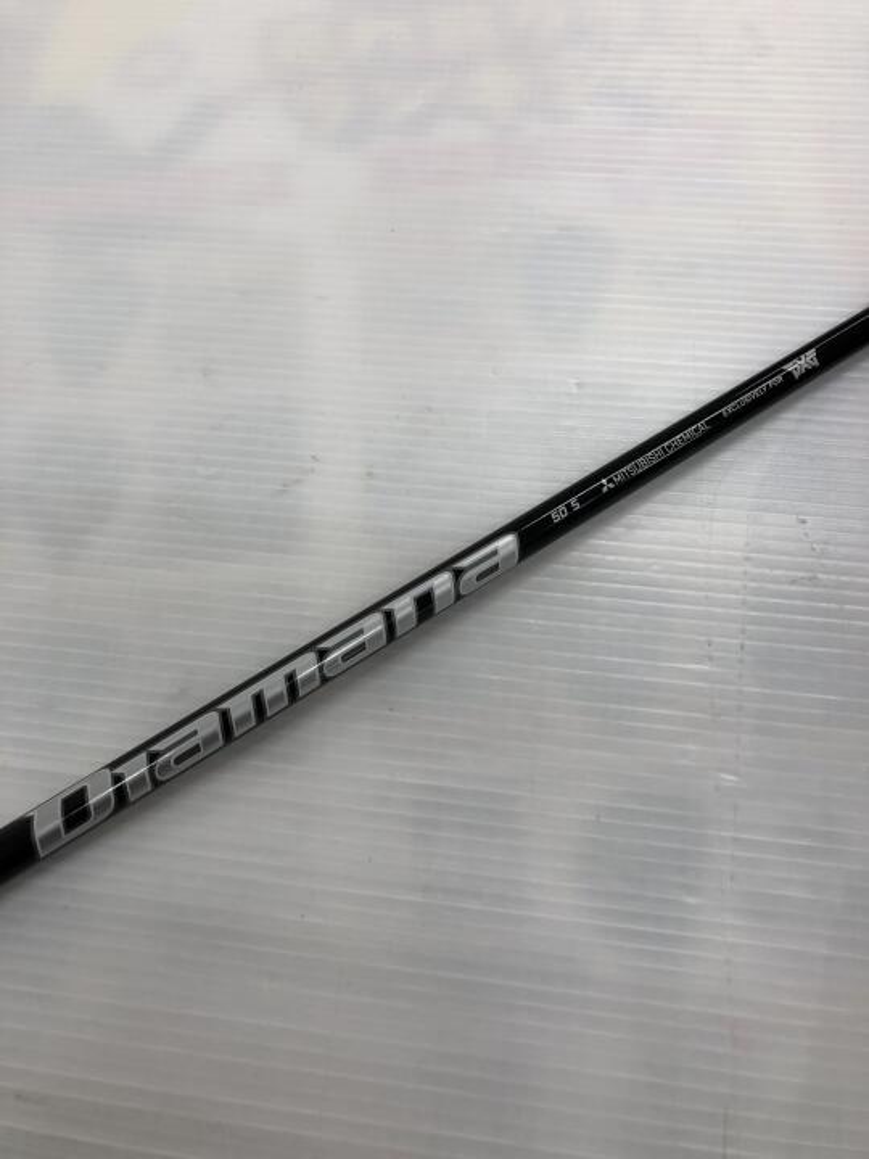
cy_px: 580
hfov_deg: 49.7
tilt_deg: -66.6
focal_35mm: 28
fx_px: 937
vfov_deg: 63.4
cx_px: 434
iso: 32
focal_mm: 3.99
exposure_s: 1/120
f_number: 1.8
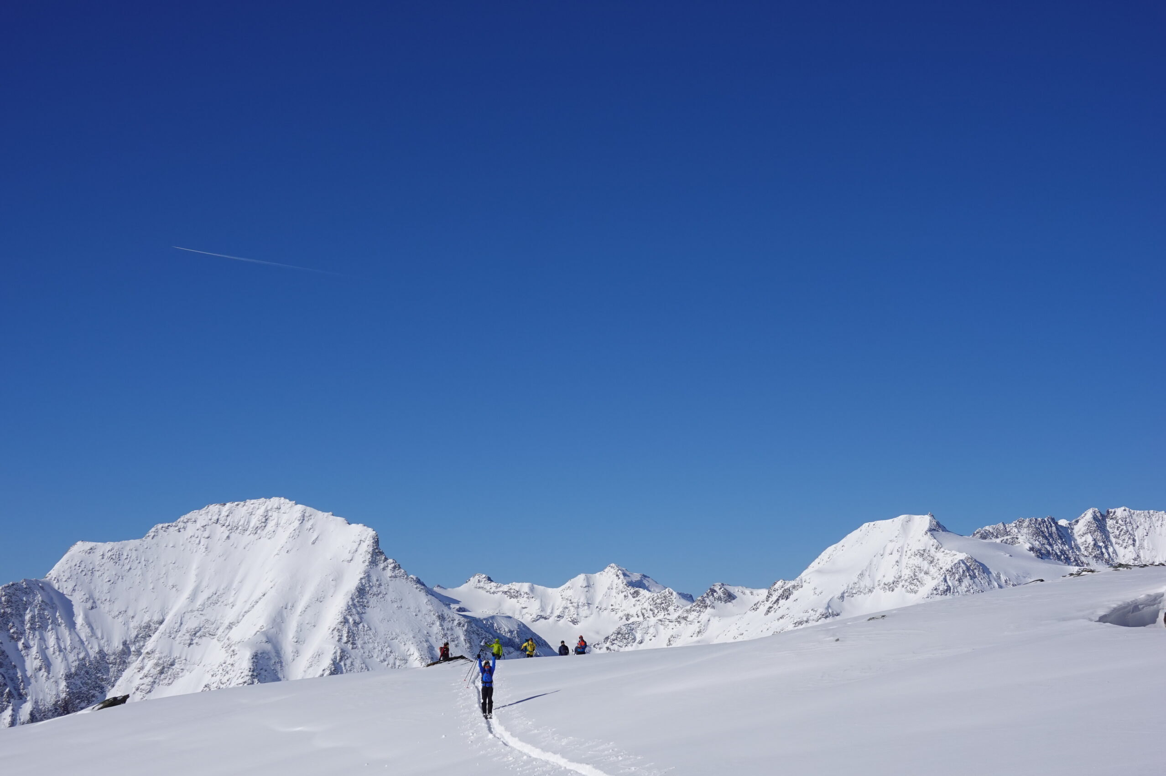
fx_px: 1845
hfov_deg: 35.1
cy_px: 388
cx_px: 583
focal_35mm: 57
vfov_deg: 23.8
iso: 100
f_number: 6.3
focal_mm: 21.12
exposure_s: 1/1000
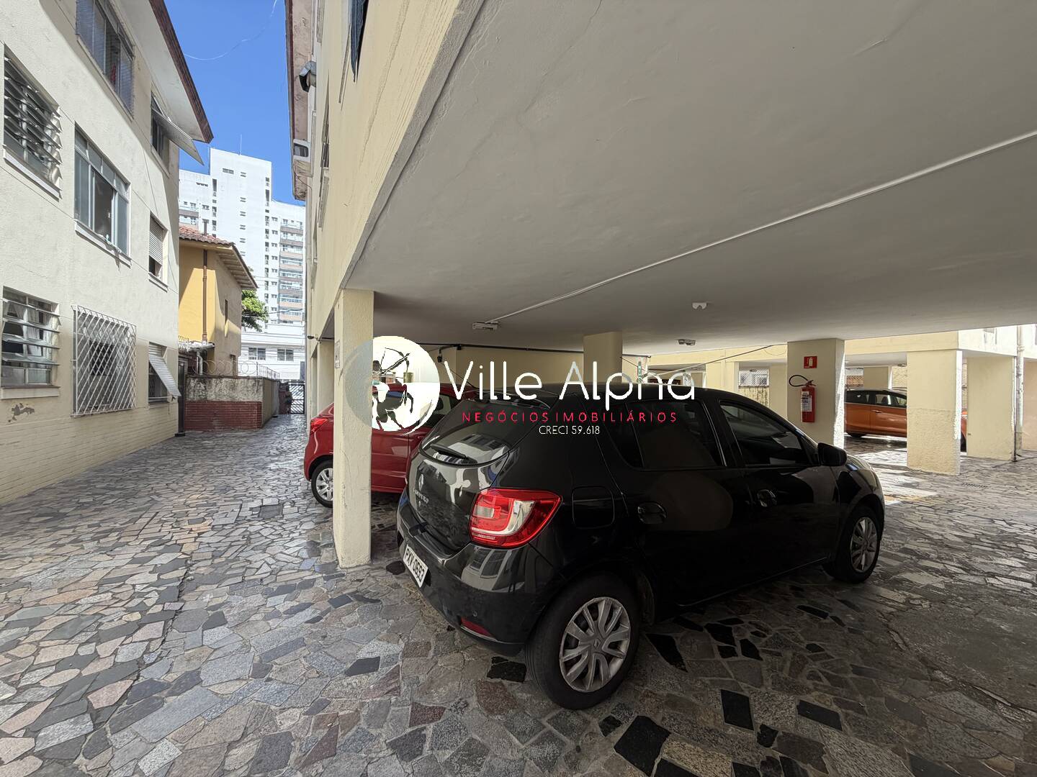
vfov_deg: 85.7
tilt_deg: -0.6
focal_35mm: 14
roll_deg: -0.1
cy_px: 388
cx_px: 518
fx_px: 419
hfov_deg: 102.1
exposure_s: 1/393
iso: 50
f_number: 2.2
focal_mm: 2.22
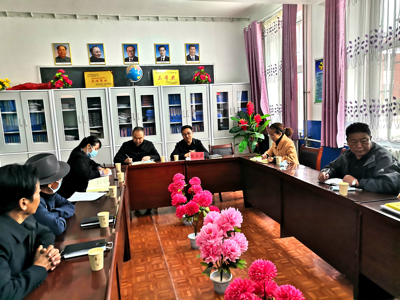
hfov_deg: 65.3
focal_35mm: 27
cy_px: 150
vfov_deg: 51.4
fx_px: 312
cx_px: 200
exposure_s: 1/50
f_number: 1.8
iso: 160
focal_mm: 3.95
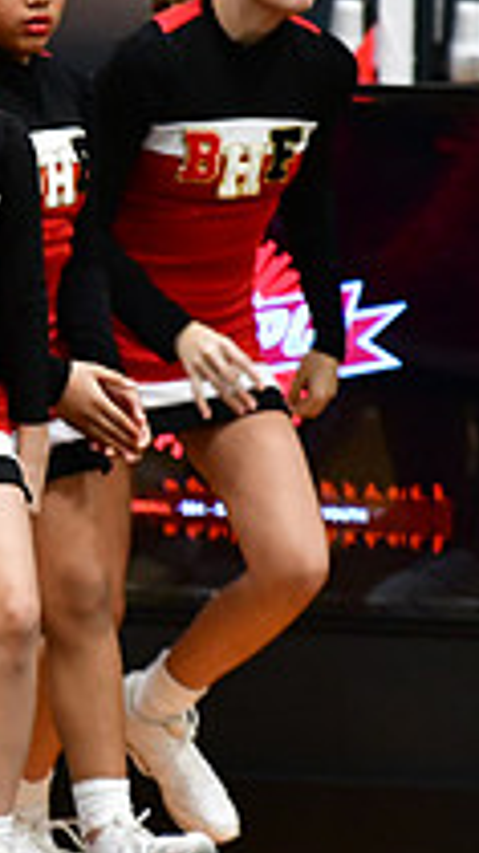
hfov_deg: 1.4
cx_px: -678
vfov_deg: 2.5
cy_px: 197
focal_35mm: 867
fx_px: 19592
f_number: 3.5
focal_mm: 200
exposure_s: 1/500
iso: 5000
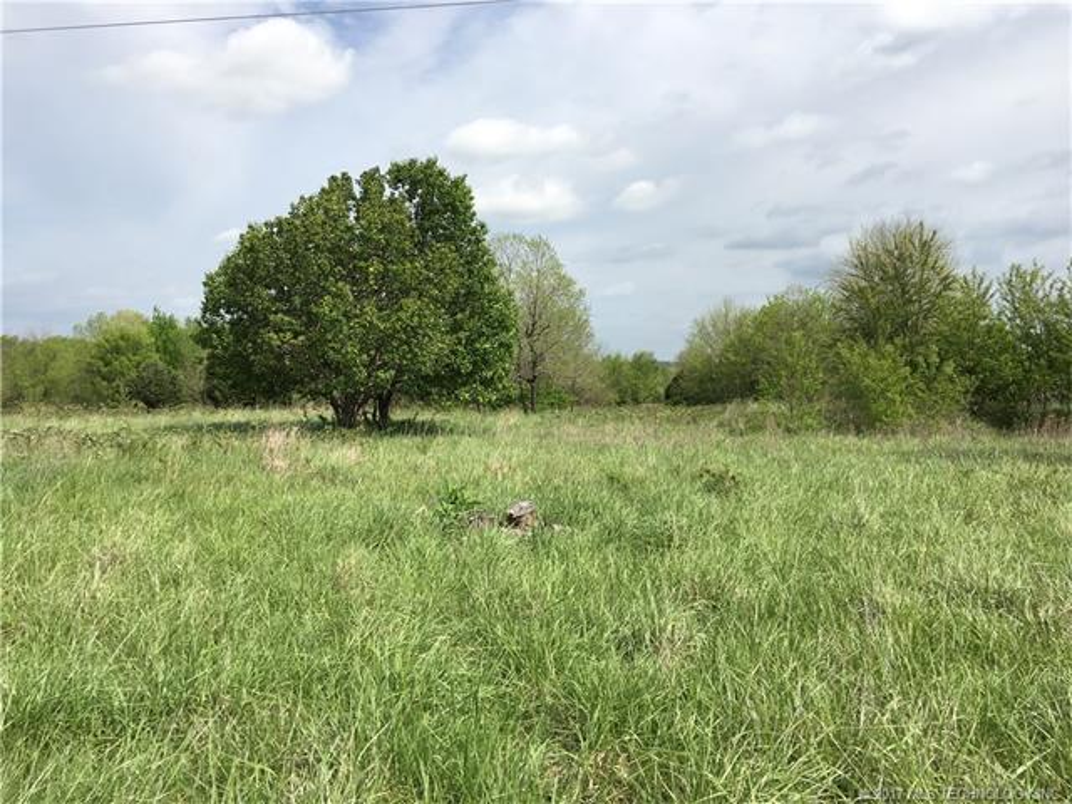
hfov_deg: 61.7
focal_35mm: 29
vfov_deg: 48.2
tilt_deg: -2.9
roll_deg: +0.0
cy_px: 402
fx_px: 898
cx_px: 536
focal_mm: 4.15
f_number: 2.2
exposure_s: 1/1374
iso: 25
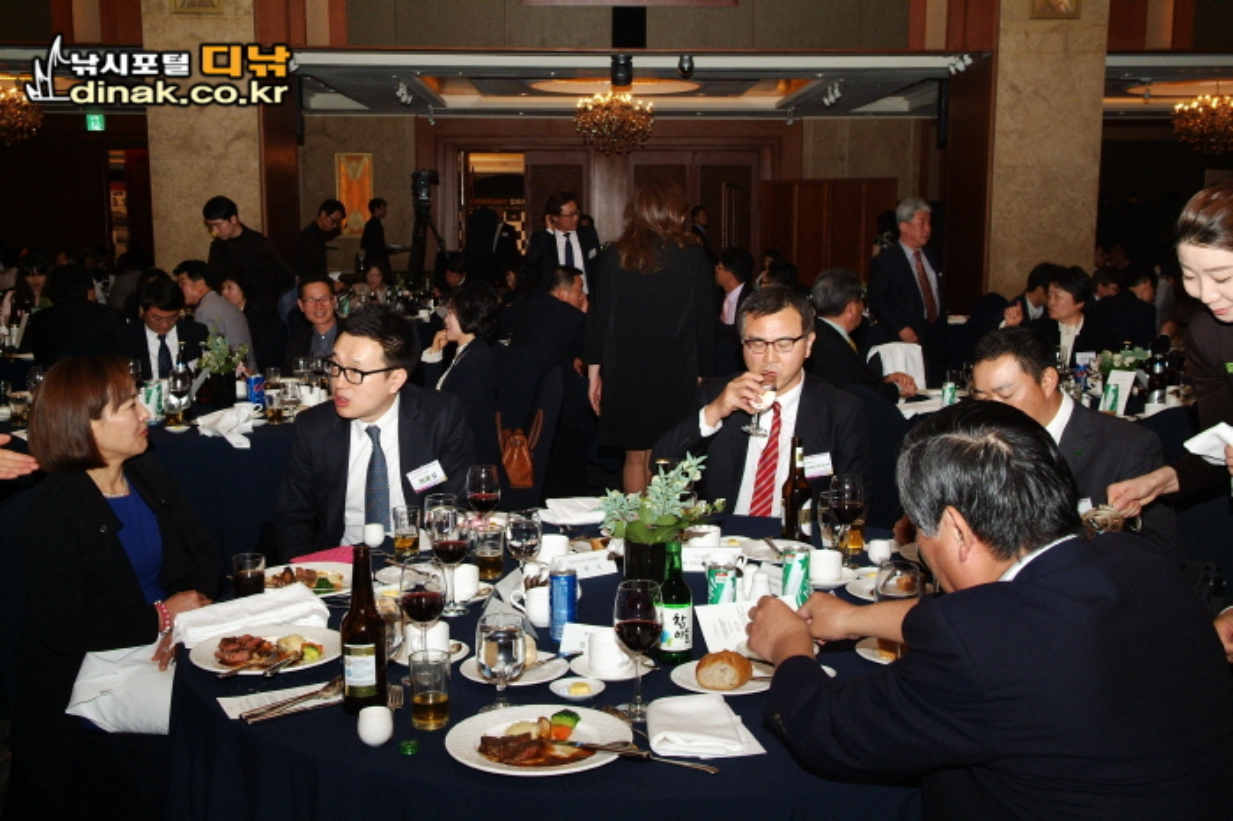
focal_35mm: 39
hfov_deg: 49.6
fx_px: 1335
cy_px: 410
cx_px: 616
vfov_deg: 34.2
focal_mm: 26
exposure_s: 1/90
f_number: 6.7
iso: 800
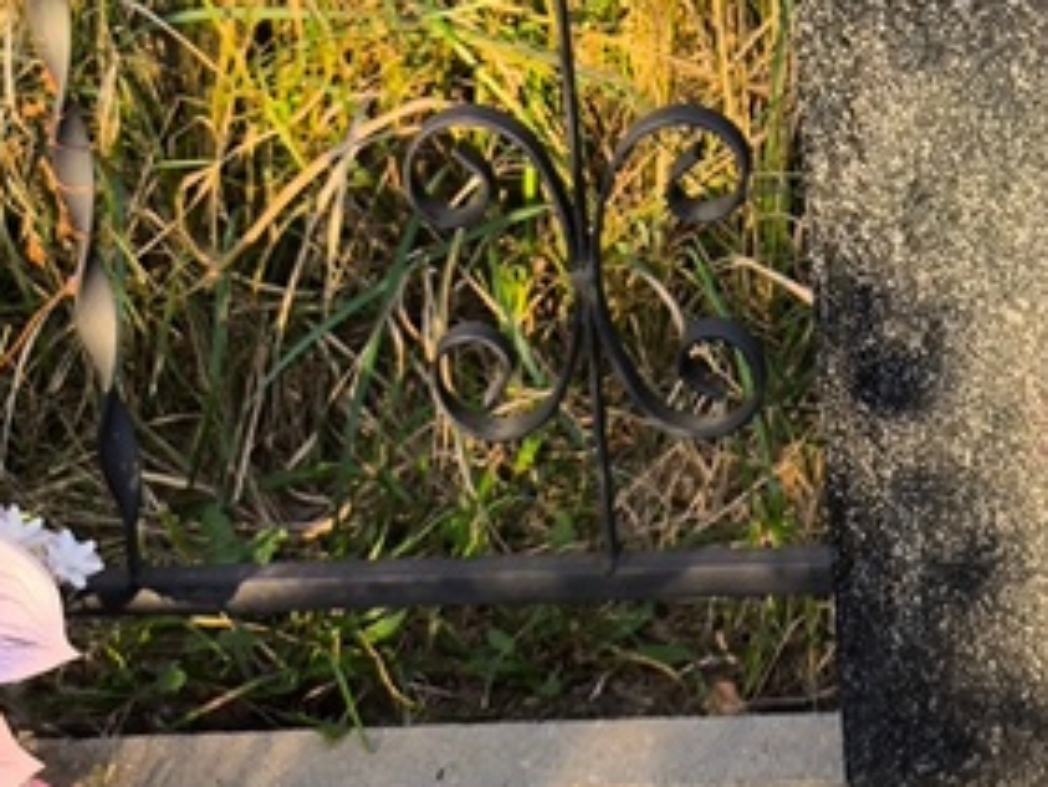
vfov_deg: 10.4
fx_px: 4301
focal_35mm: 142
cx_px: 1285
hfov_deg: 13.5
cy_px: 22
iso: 50
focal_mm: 4.71
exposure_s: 1/246
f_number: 1.7
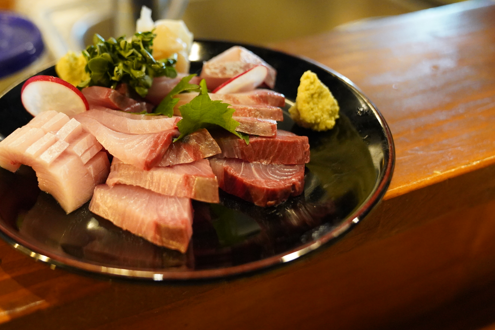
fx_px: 550
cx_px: 170
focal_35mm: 40
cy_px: 113
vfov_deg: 33.1
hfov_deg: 47.8
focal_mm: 27
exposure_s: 1/80
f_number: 3.2
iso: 10000
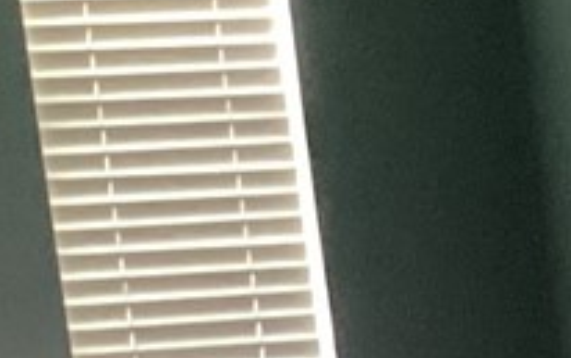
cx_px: 1680
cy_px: 960
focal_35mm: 255
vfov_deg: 5.0
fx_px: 3970
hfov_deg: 7.3
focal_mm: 3.3
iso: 400
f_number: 2.4
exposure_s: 1/30
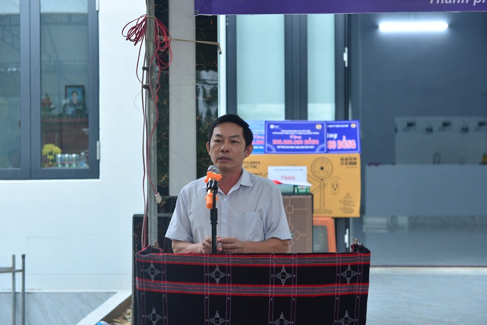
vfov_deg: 19.5
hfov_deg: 28.8
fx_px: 947
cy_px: 162
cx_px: 244
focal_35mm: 70
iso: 500
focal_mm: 70
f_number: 3.5
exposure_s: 1/100
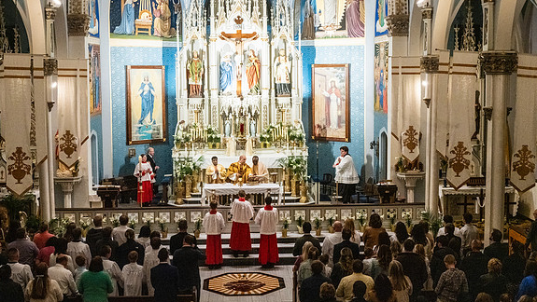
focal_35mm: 50
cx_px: 270
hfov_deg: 41.3
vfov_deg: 24.0
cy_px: 129
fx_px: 712
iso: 5000
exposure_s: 1/60
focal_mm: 47
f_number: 14
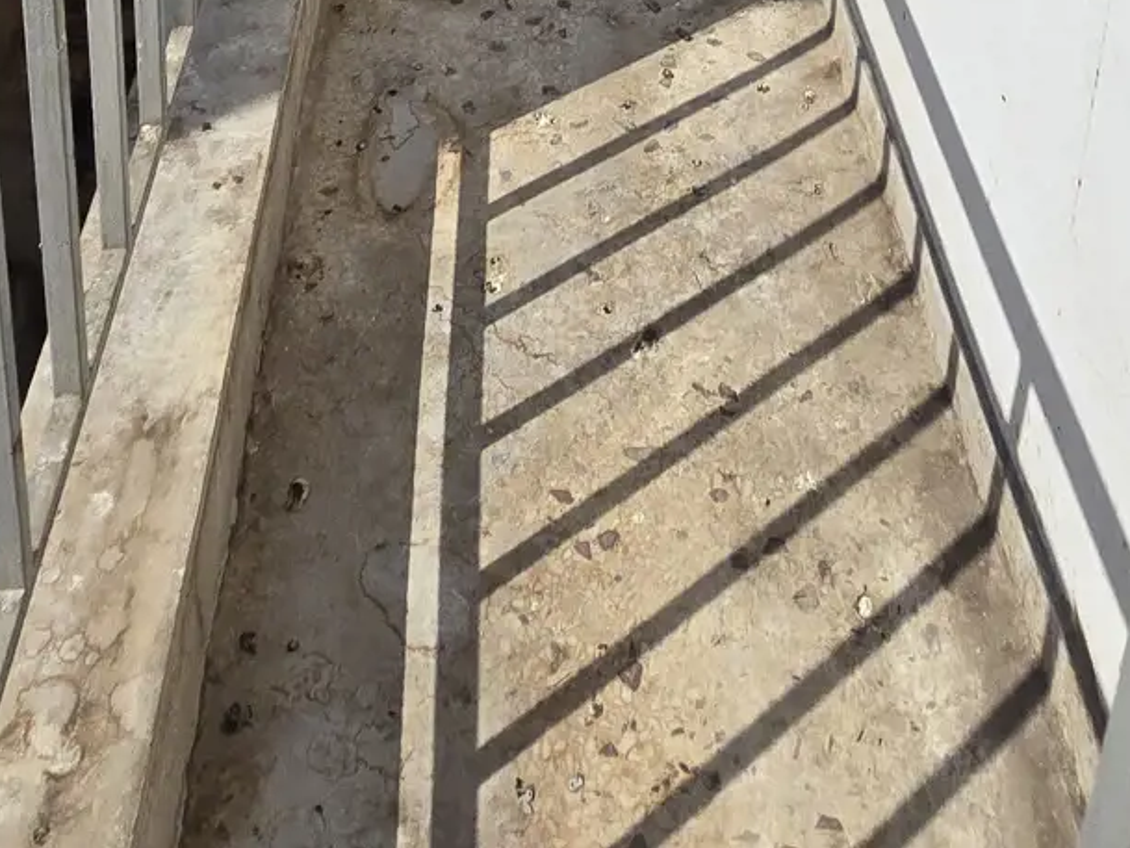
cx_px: 740
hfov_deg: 45.2
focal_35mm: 41
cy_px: -486
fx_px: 1339
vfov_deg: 24.9
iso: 50
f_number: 2.2
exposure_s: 1/4616
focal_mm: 2.2
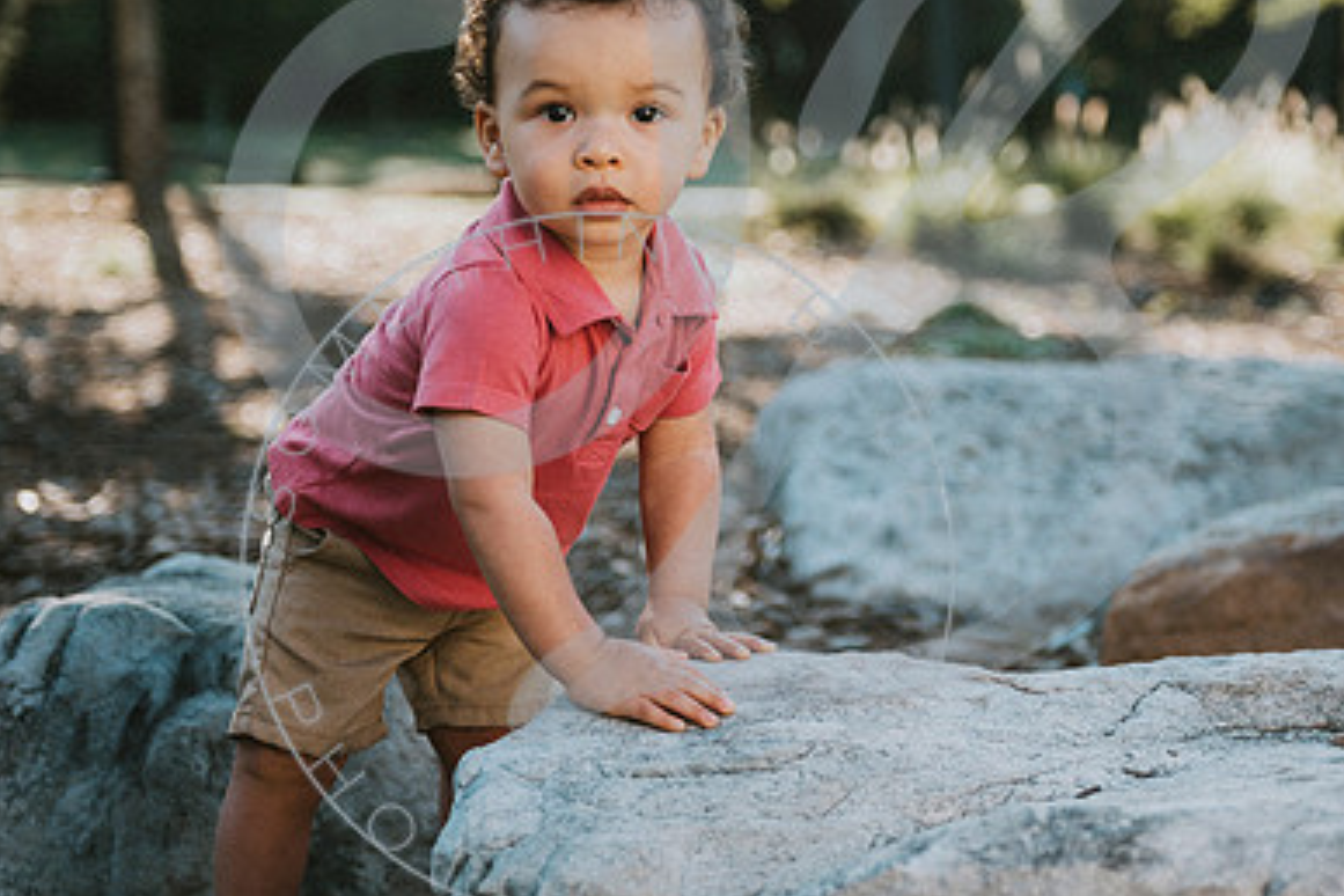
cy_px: 276
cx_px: 771
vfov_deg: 16.2
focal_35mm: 84
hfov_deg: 24.2
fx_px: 3136
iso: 100
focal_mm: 56
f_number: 2.8
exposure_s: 1/320
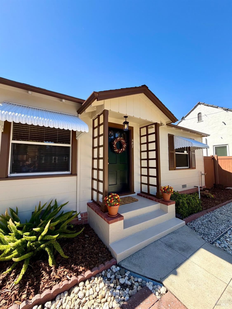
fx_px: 125
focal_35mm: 14
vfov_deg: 102.0
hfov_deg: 85.7
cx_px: 116
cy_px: 154
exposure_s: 1/596
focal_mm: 2.22
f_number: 2.2
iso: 40
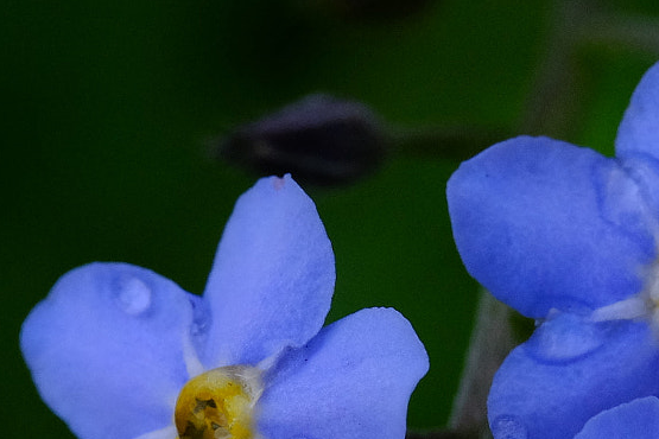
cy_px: 621
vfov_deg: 4.0
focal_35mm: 346
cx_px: 536
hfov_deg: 6.0
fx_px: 6333
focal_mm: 80
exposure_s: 1/90
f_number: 16
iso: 1600
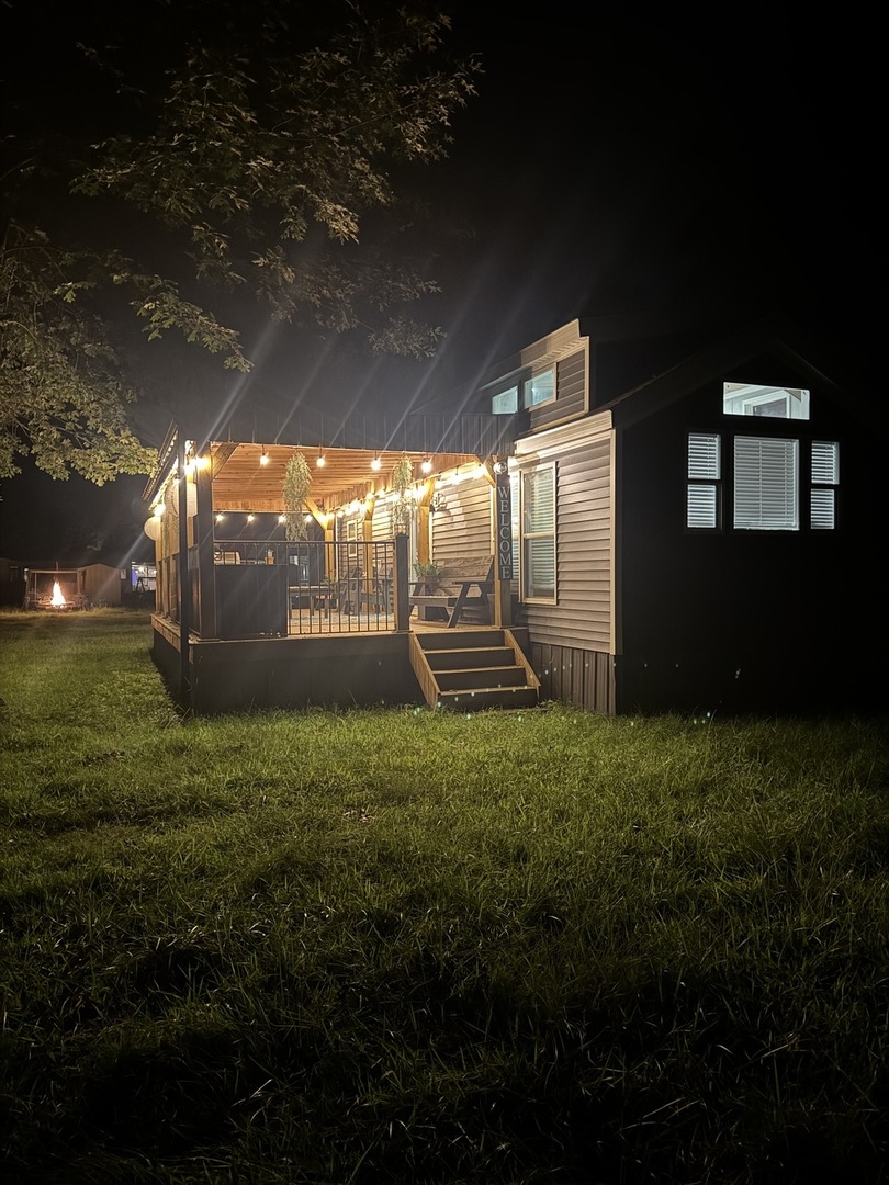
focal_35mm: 24
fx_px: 822
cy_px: 592
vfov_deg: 71.6
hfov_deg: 56.8
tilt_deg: +0.6
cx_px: 444
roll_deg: +1.1
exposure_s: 1/9
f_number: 1.78
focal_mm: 6.76
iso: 1250
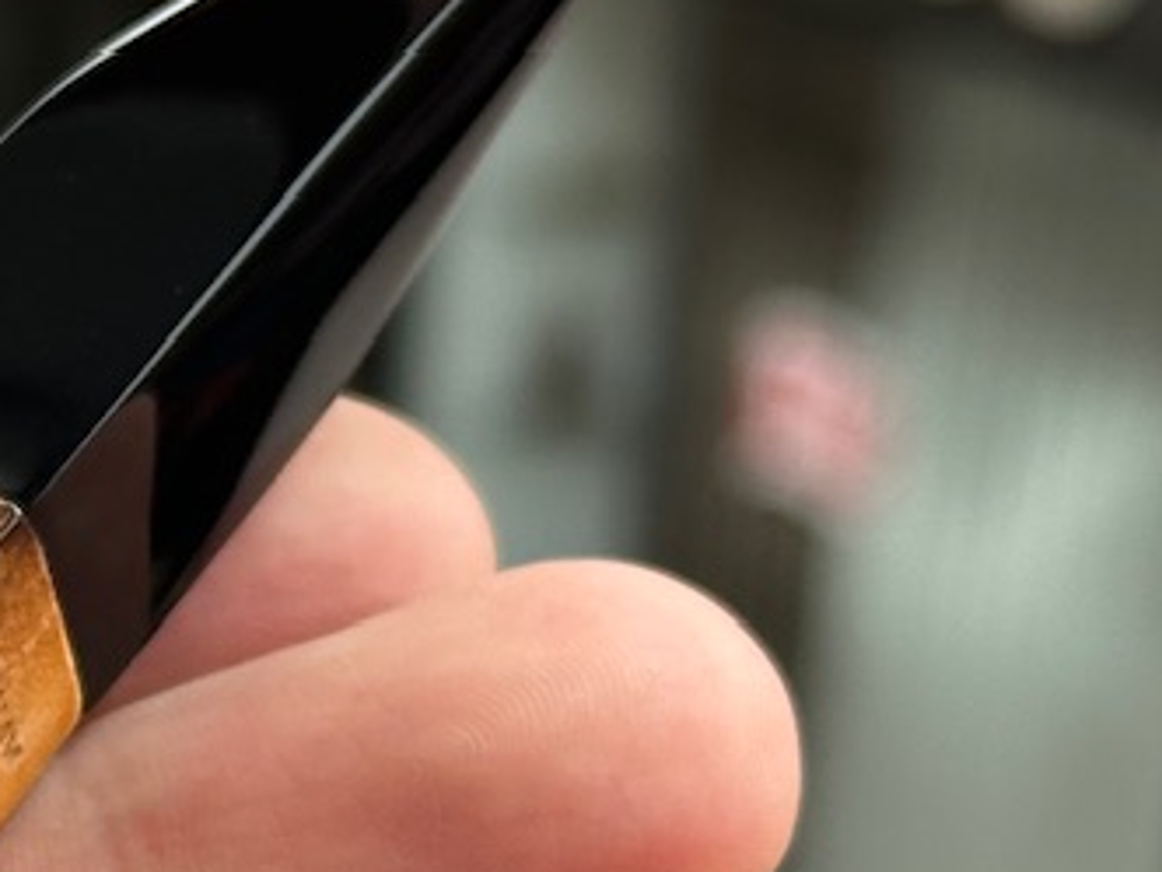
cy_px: 753
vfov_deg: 8.0
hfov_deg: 10.4
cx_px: -511
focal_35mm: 185
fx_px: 6210
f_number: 1.78
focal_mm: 6.86
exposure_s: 1/903
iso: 64
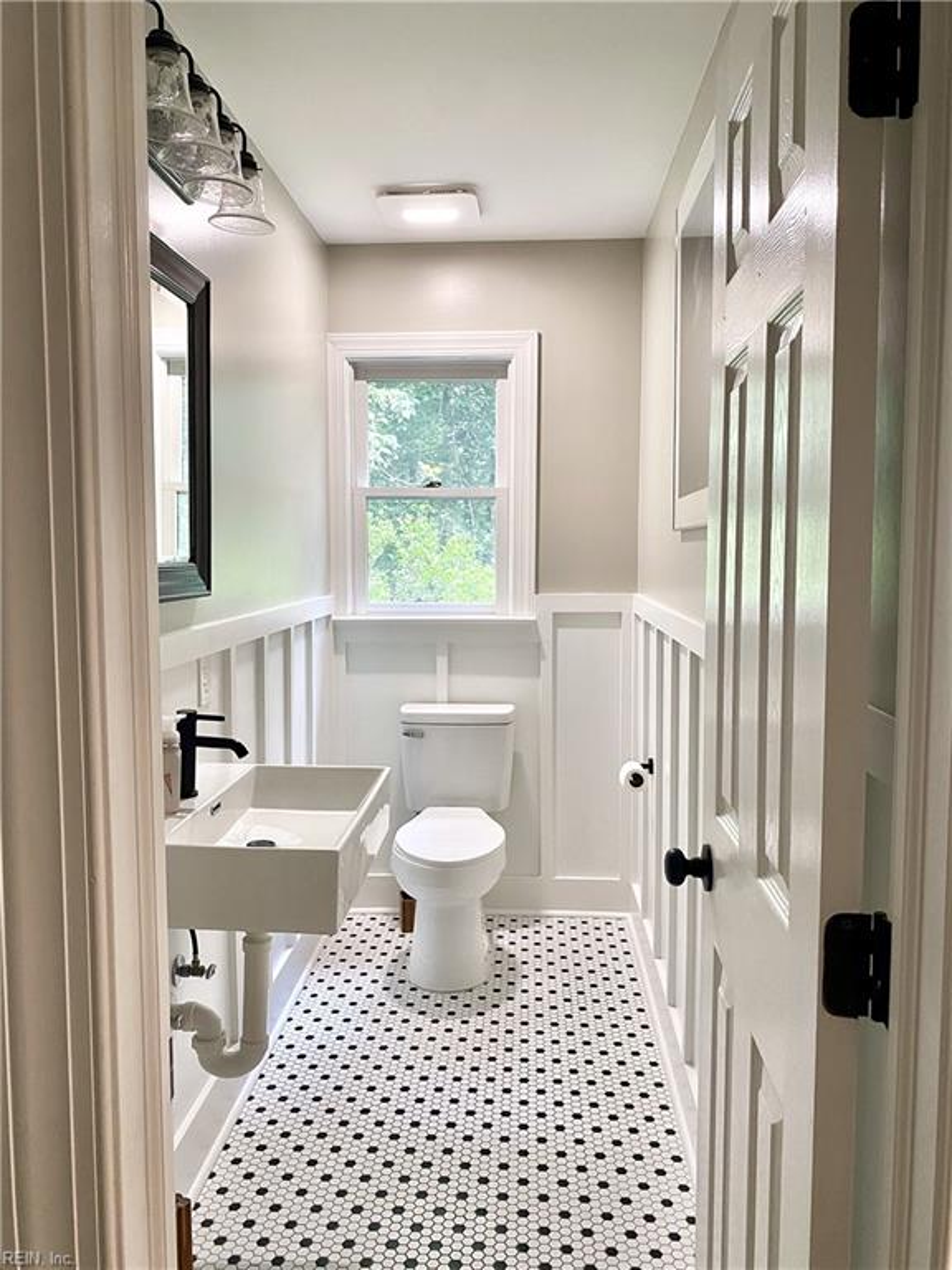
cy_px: 635
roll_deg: +0.1
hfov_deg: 53.1
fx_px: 953
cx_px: 476
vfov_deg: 67.3
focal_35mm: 26
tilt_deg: -3.9
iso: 125
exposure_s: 1/60
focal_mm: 4.25
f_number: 1.8
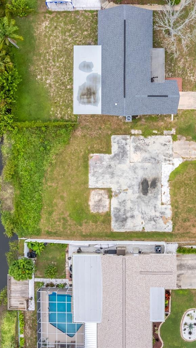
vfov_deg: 55.3
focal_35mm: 36
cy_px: 167
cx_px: 141
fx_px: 333
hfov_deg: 32.4
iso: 100
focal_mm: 8.38
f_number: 2.8
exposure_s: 1/800
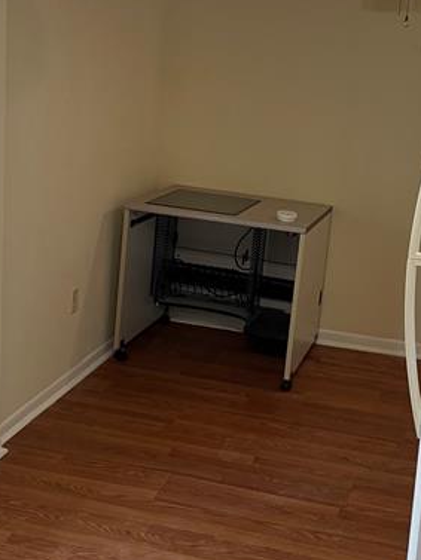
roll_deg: -4.7
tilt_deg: -11.3
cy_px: 199
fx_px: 859
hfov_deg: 27.4
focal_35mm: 53
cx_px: 263
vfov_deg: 35.9
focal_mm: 4.2
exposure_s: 1/60
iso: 160
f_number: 1.6
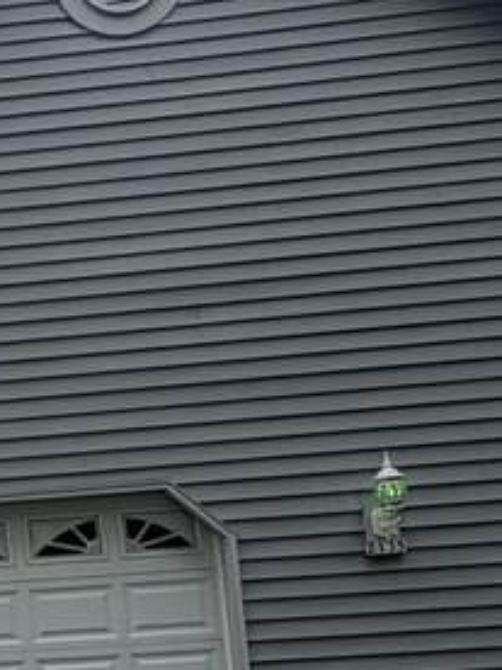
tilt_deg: +5.8
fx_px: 1257
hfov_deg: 18.7
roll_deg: +3.5
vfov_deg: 28.6
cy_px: 612
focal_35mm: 65
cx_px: -340
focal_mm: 2.22
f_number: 2.2
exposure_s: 1/770
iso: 32
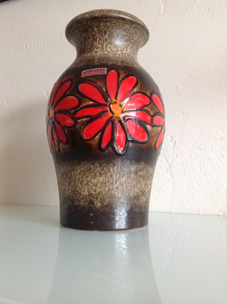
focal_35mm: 35
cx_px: 114
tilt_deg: +4.7
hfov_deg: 40.6
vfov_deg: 52.7
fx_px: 307
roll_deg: +0.2
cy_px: 152
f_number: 2.4
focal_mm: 4.28
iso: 64
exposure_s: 1/40
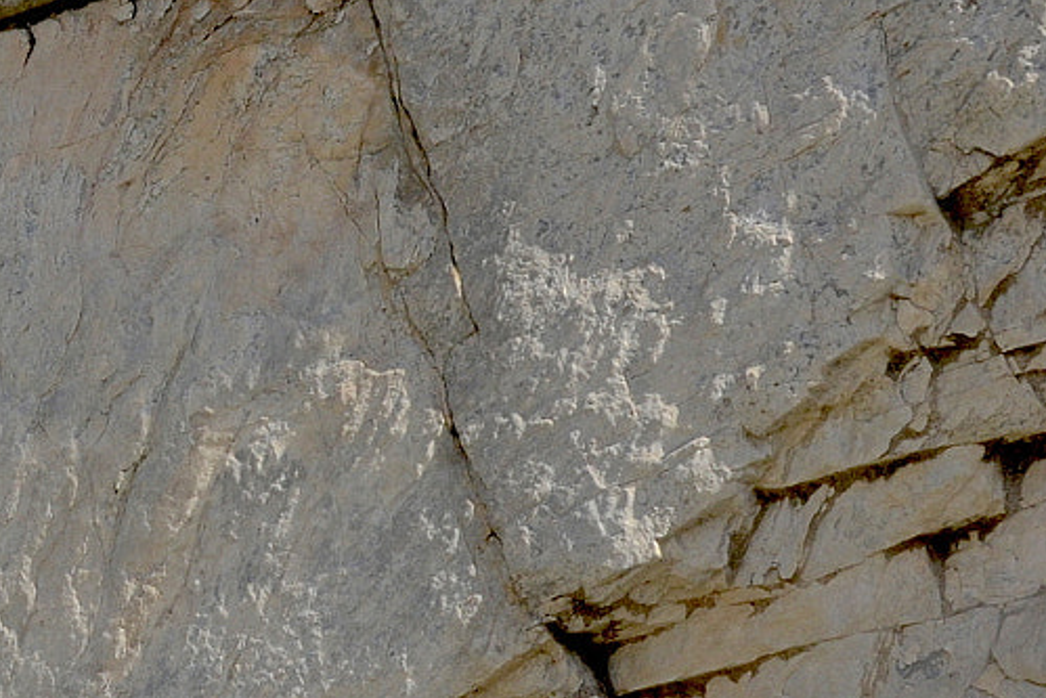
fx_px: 3633
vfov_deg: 10.9
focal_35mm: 125
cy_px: 539
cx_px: -252
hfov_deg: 15.7
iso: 200
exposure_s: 1/2000
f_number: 5
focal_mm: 26
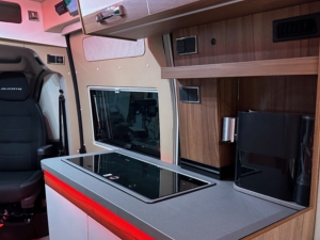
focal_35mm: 32
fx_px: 296
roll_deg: -1.4
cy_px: 156
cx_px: 176
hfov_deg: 56.7
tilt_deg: -12.1
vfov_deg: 43.7
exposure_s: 1/50
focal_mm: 6.86
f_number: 1.78
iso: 500
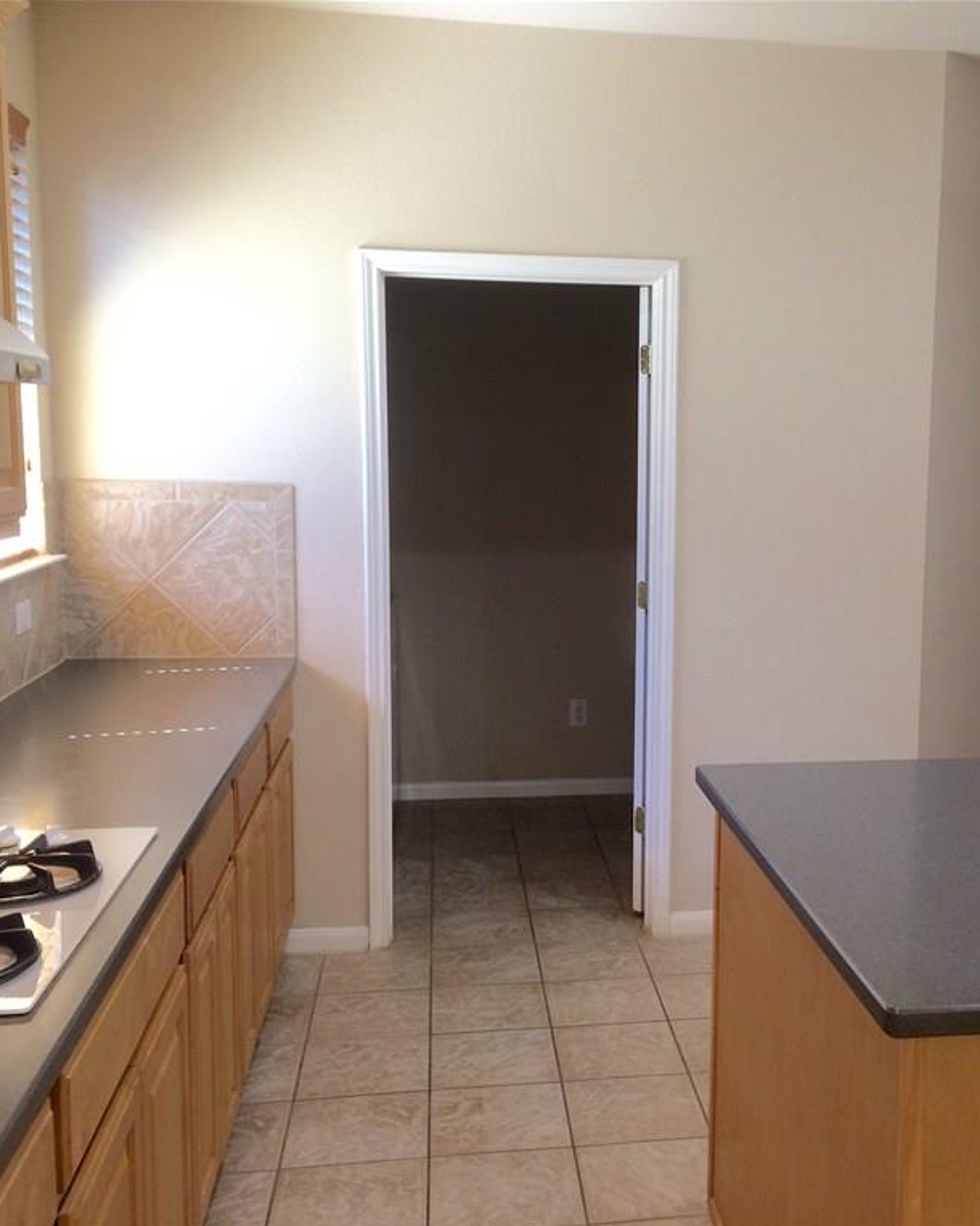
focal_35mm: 38
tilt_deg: -7.2
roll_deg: -1.2
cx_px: 676
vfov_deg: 47.9
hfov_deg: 38.6
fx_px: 1378
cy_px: 615
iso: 32
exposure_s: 1/31
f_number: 2.2
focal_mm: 4.15
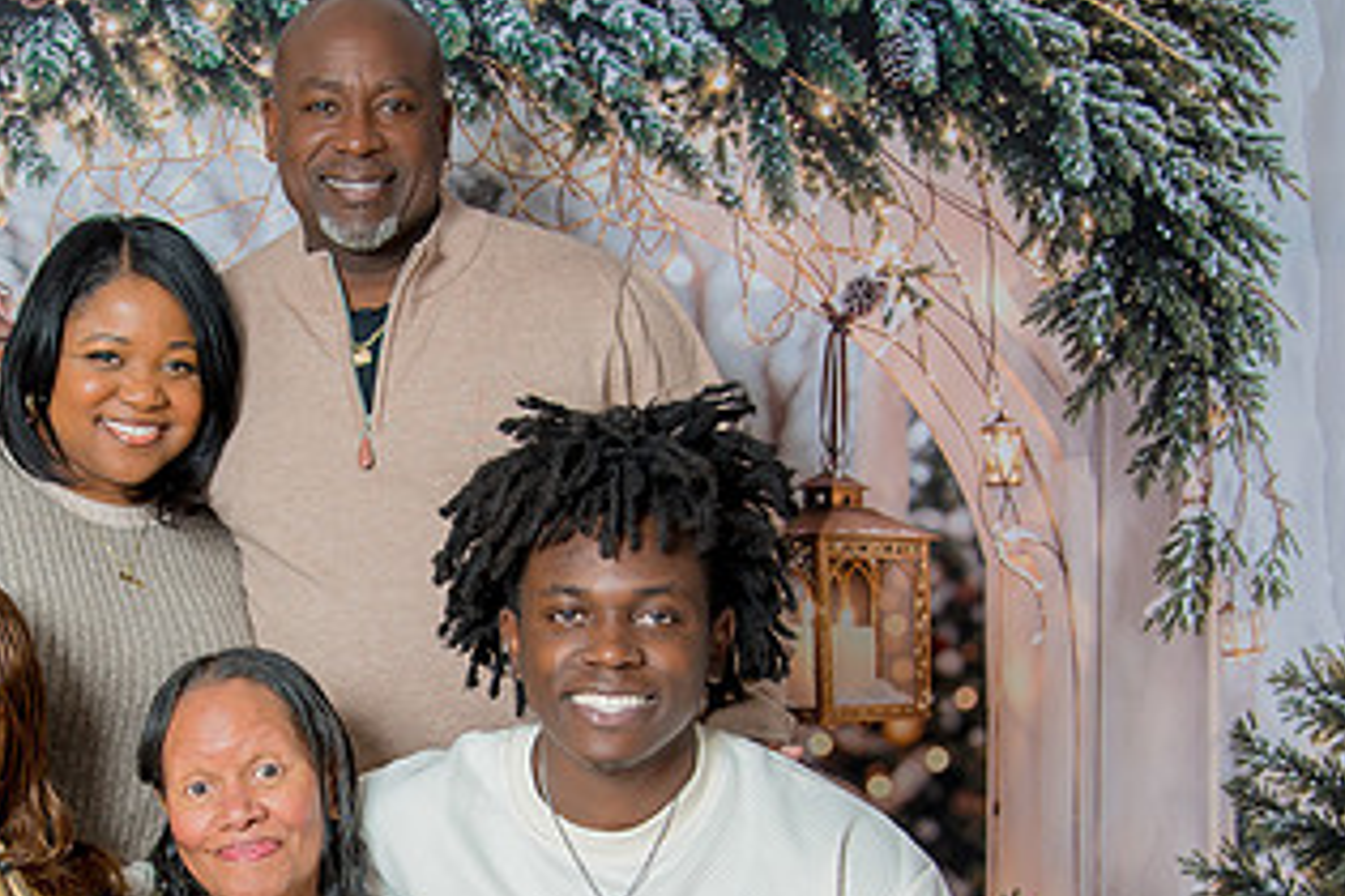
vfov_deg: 19.8
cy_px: 747
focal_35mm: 68
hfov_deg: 29.0
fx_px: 2540
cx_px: 272
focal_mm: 34
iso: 100
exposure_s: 1/200
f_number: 4
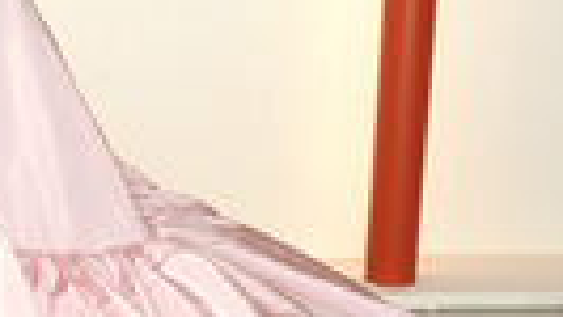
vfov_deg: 10.7
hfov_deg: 18.2
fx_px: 1688
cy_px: 114
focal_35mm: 113
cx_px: -55
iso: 1600
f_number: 6.3
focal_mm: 32
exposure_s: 1/200
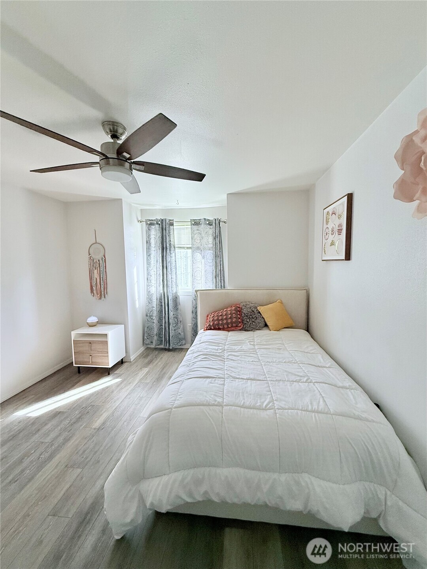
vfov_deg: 102.1
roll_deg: -0.1
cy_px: 284
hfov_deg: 85.7
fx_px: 230
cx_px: 214
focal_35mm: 14
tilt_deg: -4.2
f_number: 2.2
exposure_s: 1/99
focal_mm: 2.22
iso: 160
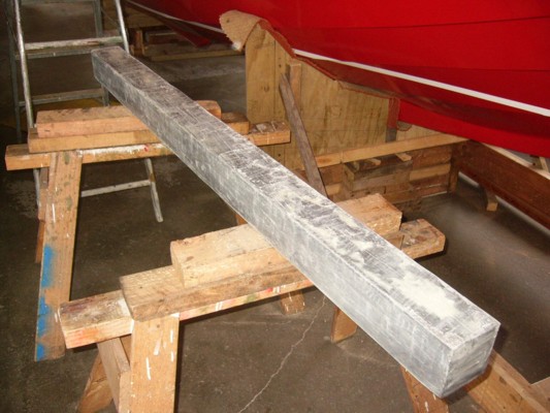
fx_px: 556
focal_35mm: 35
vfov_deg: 40.7
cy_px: 206
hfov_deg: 52.6
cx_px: 275
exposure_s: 1/60
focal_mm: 5.8
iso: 100
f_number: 2.8
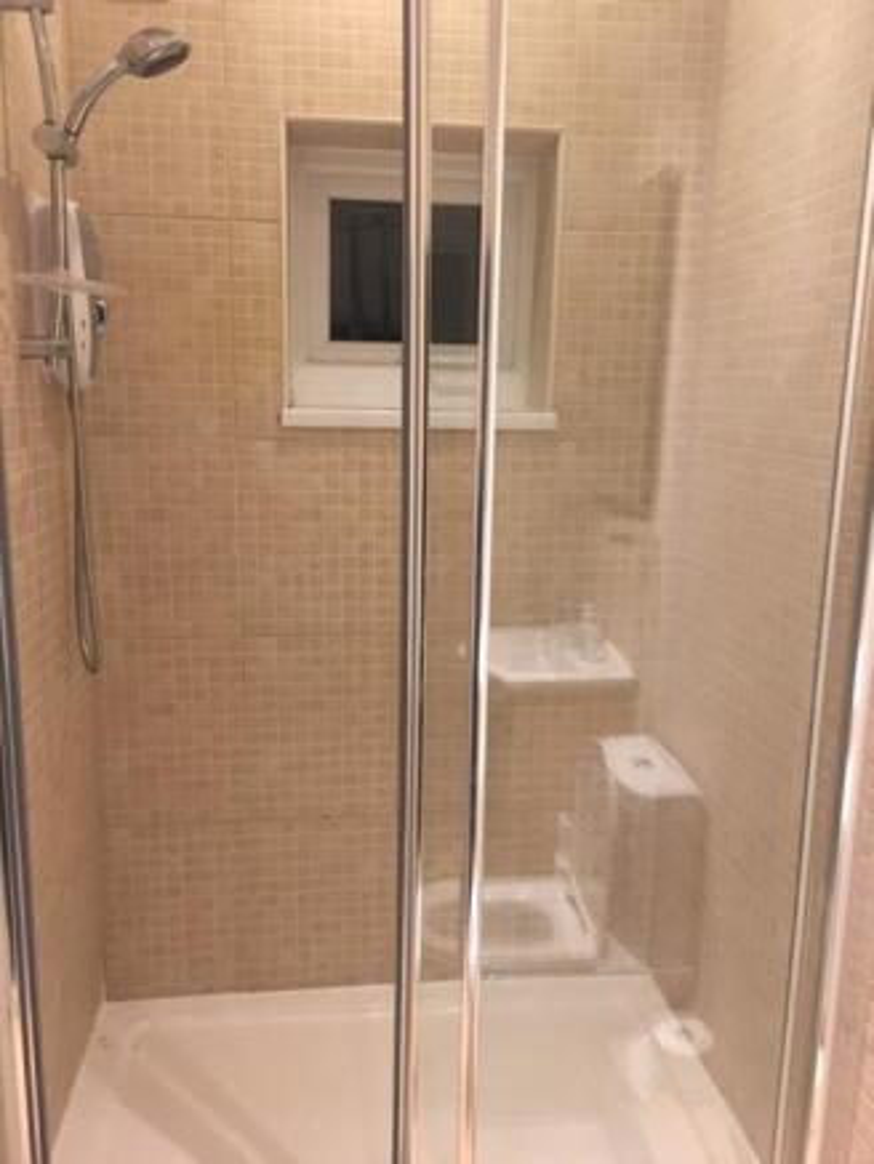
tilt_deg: -11.5
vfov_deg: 61.6
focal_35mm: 29
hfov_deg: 48.2
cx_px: 437
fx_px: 976
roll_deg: -1.0
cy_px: 582
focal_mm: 4.15
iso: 250
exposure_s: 1/33
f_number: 2.2
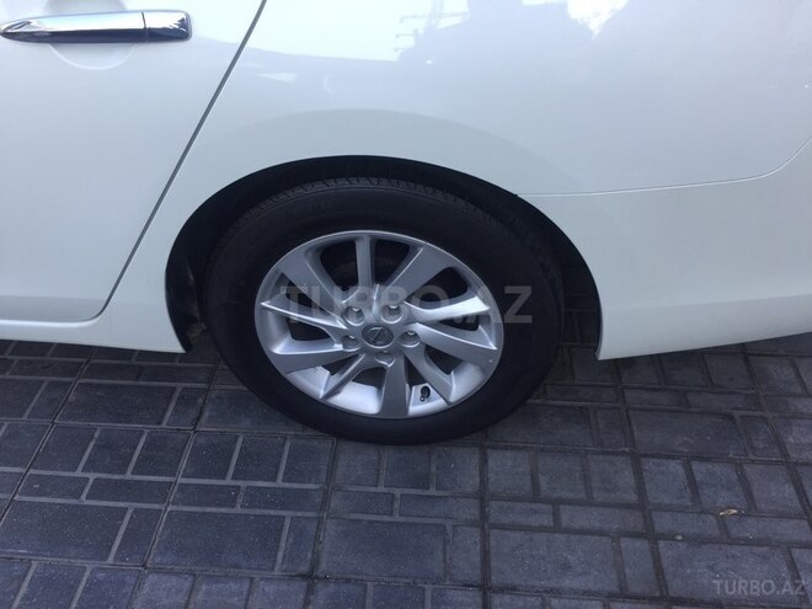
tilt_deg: -42.6
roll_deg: -8.5
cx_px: 406
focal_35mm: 29
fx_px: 680
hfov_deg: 61.7
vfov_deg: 48.2
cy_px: 304
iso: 32
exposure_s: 1/161
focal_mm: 4.15
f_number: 2.2
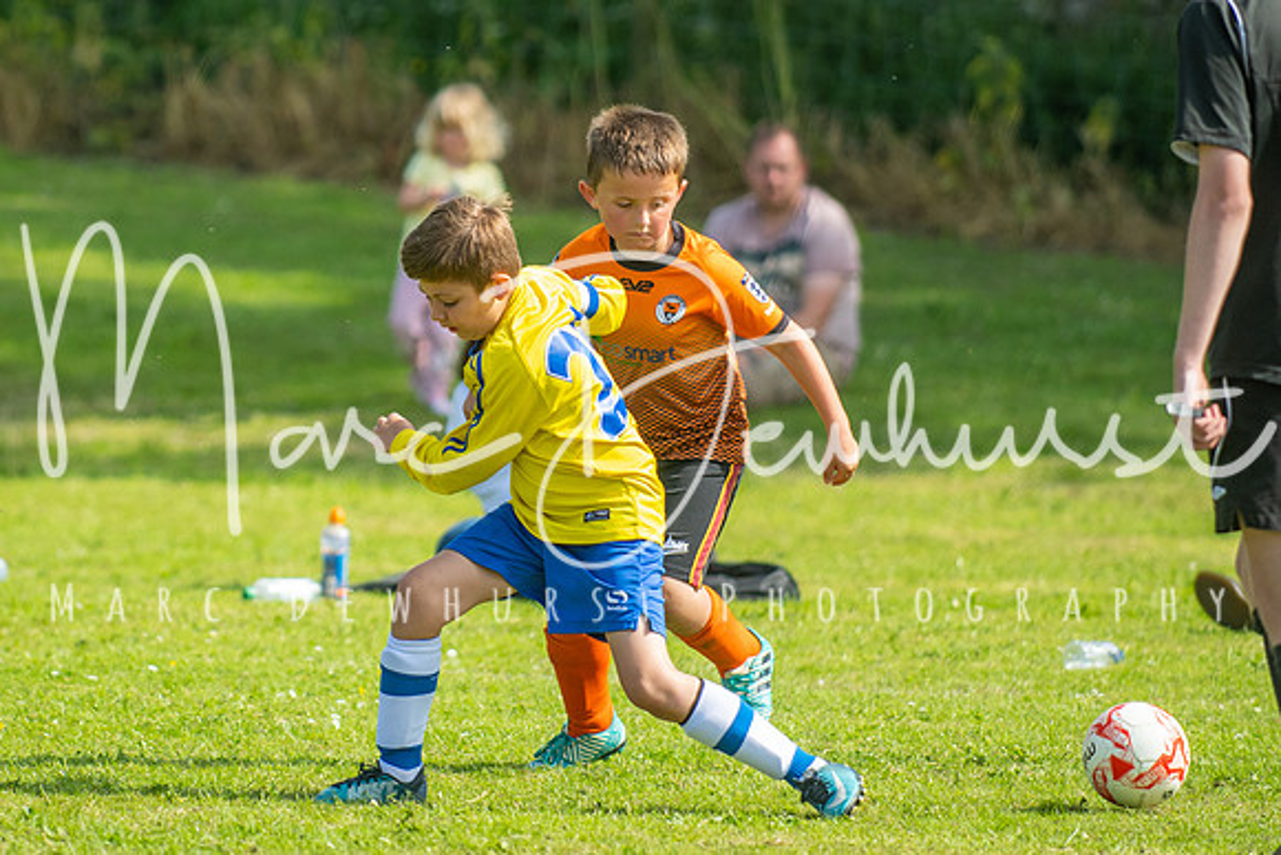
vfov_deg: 3.5
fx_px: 13892
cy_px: 352
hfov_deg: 5.3
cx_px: 427
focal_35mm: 390
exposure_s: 1/2000
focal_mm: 190
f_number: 3.2
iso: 250
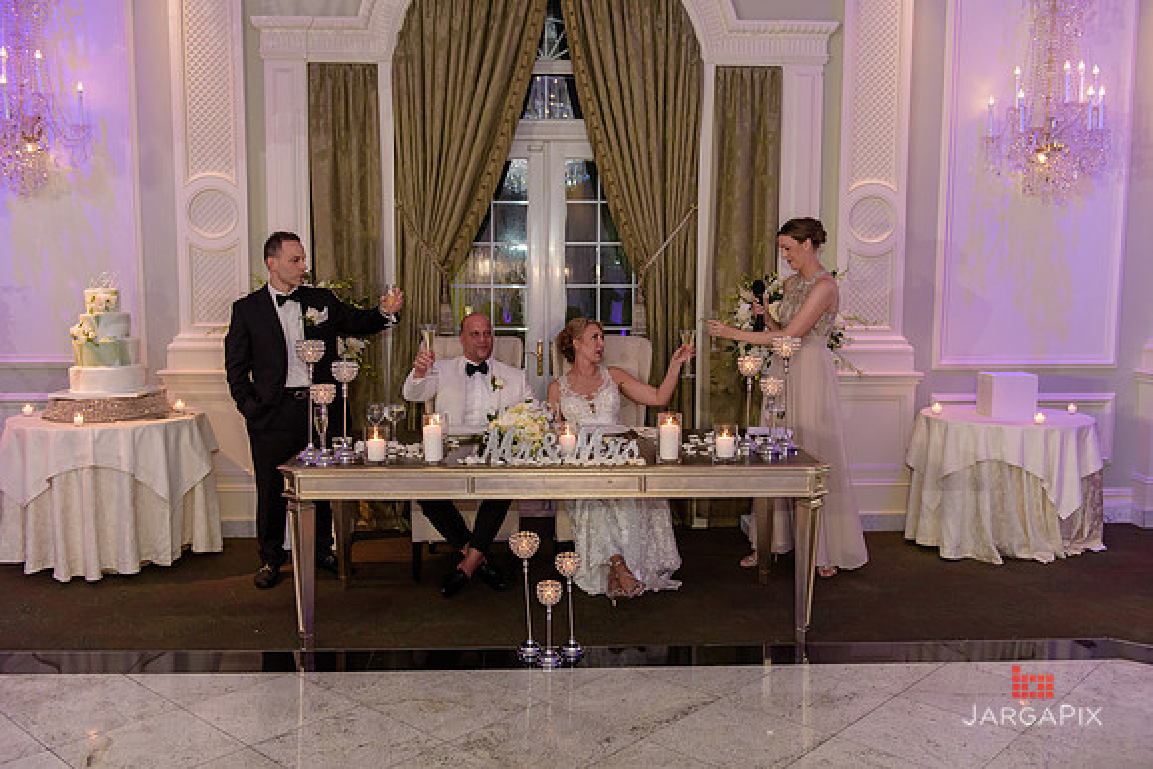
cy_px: 384
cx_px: 576
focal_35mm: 32
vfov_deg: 41.1
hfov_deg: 58.7
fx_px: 1025
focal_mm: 32
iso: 1600
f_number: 3.2
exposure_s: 1/125
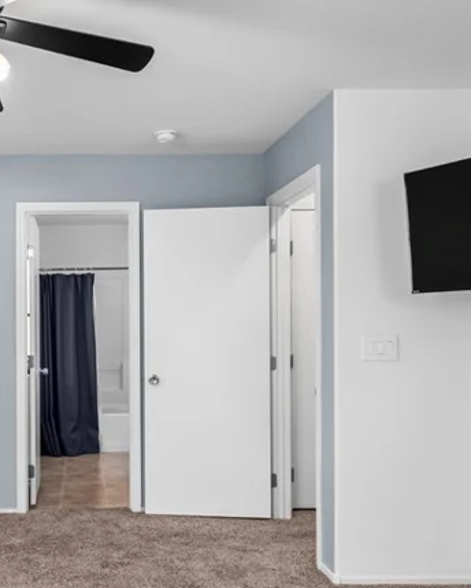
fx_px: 662
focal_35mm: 38
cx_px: 74
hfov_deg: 37.3
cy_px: 330
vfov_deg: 47.8
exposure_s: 1/13
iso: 400
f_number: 8
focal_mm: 17
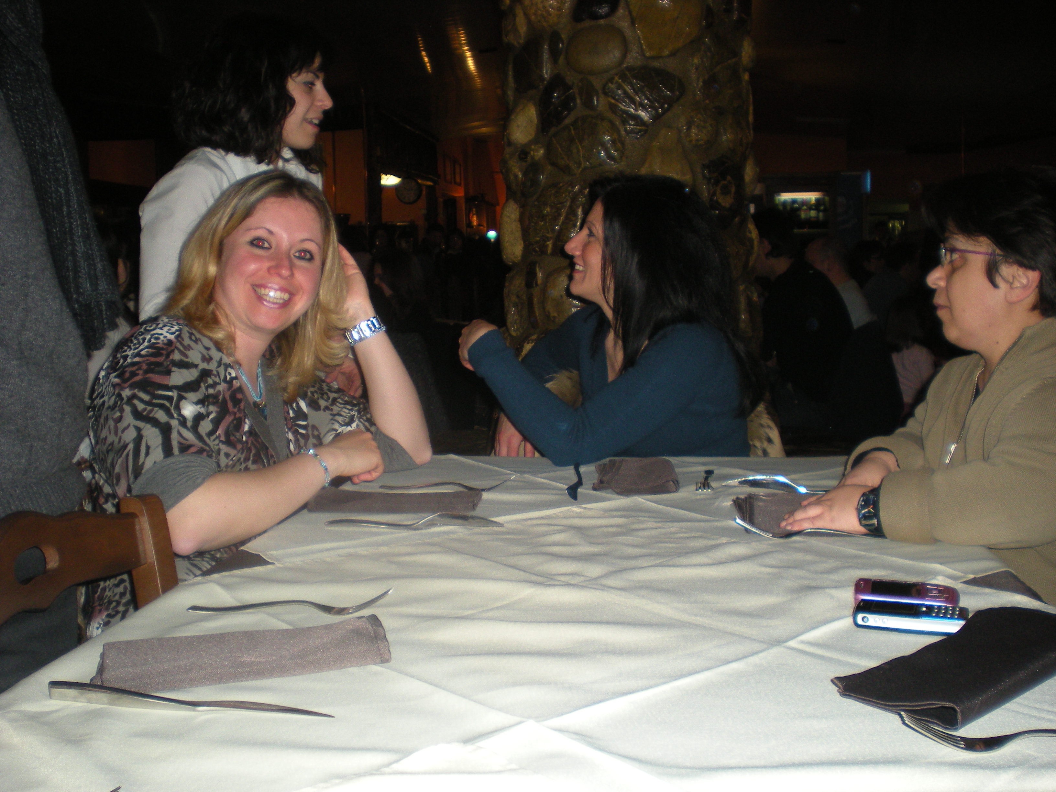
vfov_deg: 37.7
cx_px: 528
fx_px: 1159
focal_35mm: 38
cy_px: 396
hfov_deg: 49.0
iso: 151
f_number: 3.1
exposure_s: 1/60
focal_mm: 6.3
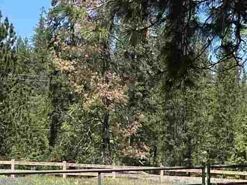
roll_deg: -2.6
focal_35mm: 140
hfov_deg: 14.1
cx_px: 120
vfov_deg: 10.4
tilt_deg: +0.6
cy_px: 225
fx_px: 999
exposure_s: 1/2732
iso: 80
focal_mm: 6.86
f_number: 1.78
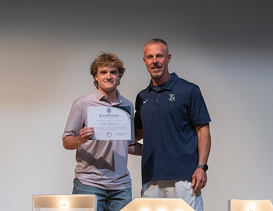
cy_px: 96
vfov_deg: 8.8
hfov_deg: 11.4
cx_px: 142
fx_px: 1366
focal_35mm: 171
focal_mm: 142
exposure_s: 1/320
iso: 5000
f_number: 4
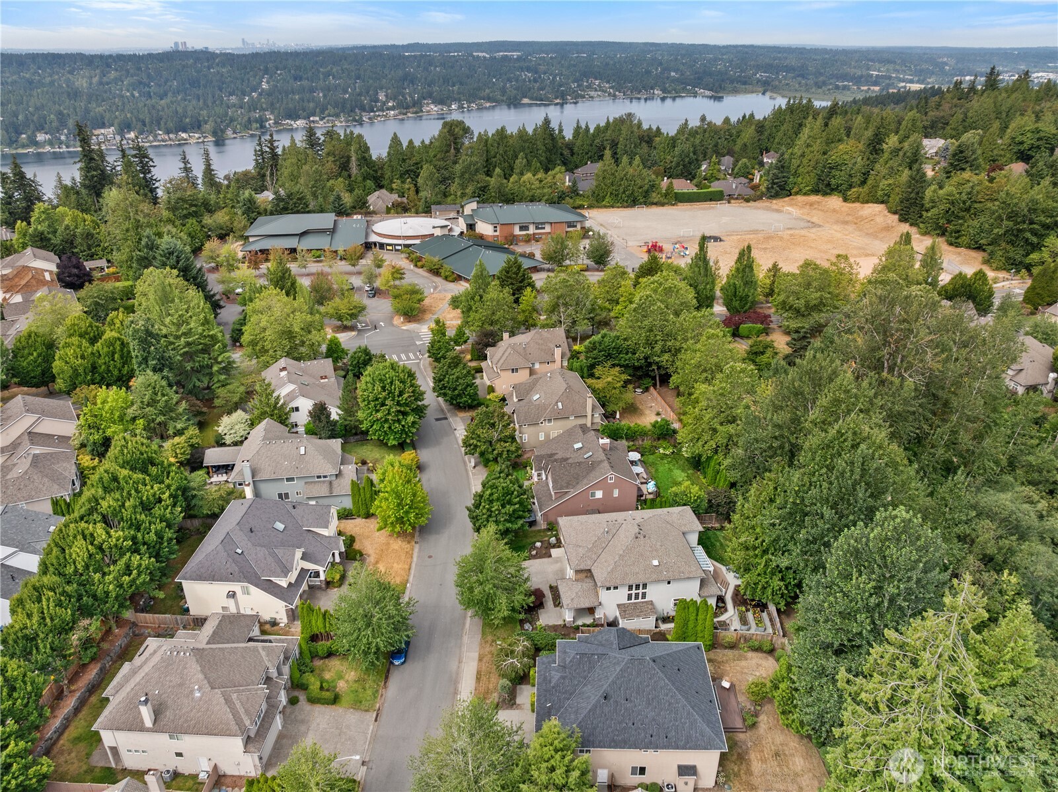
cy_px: 396
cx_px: 529
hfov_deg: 71.6
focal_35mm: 24
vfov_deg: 56.7
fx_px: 733
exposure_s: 1/1000
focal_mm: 12.29
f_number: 2.8
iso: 130
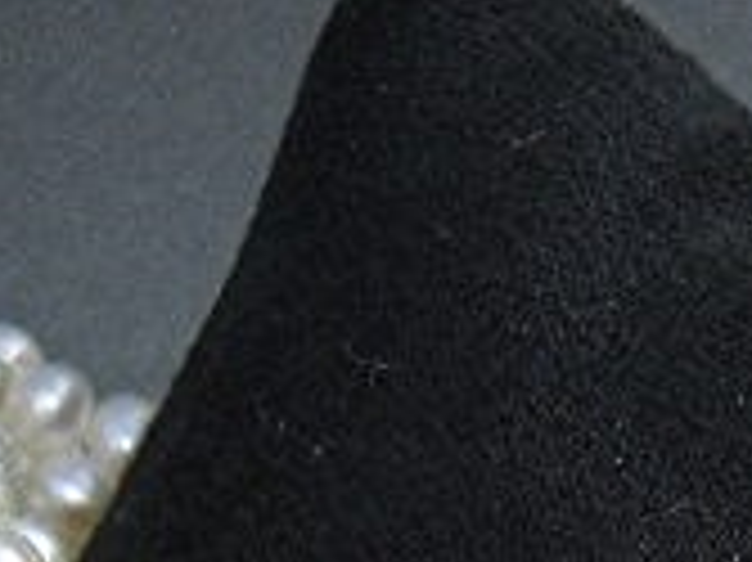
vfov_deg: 7.2
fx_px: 4320
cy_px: 1070
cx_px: 603
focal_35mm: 199
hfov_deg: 9.9
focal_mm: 9.3
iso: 200
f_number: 3.9
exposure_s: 1/30
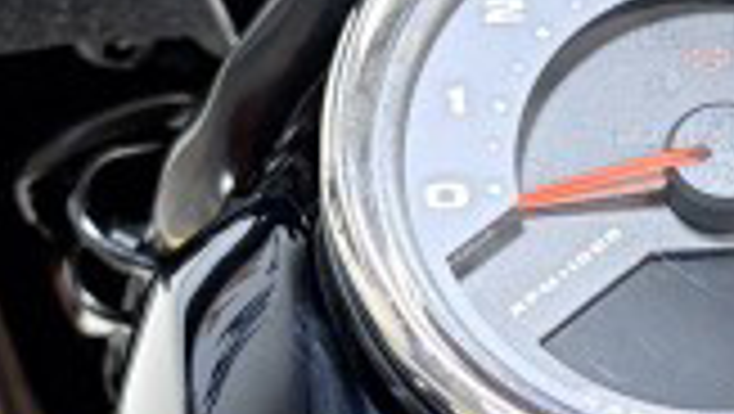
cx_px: 633
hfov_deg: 11.6
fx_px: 3604
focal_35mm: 185
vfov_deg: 6.5
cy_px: 698
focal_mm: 5.96
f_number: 1.6
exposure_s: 1/120
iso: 80
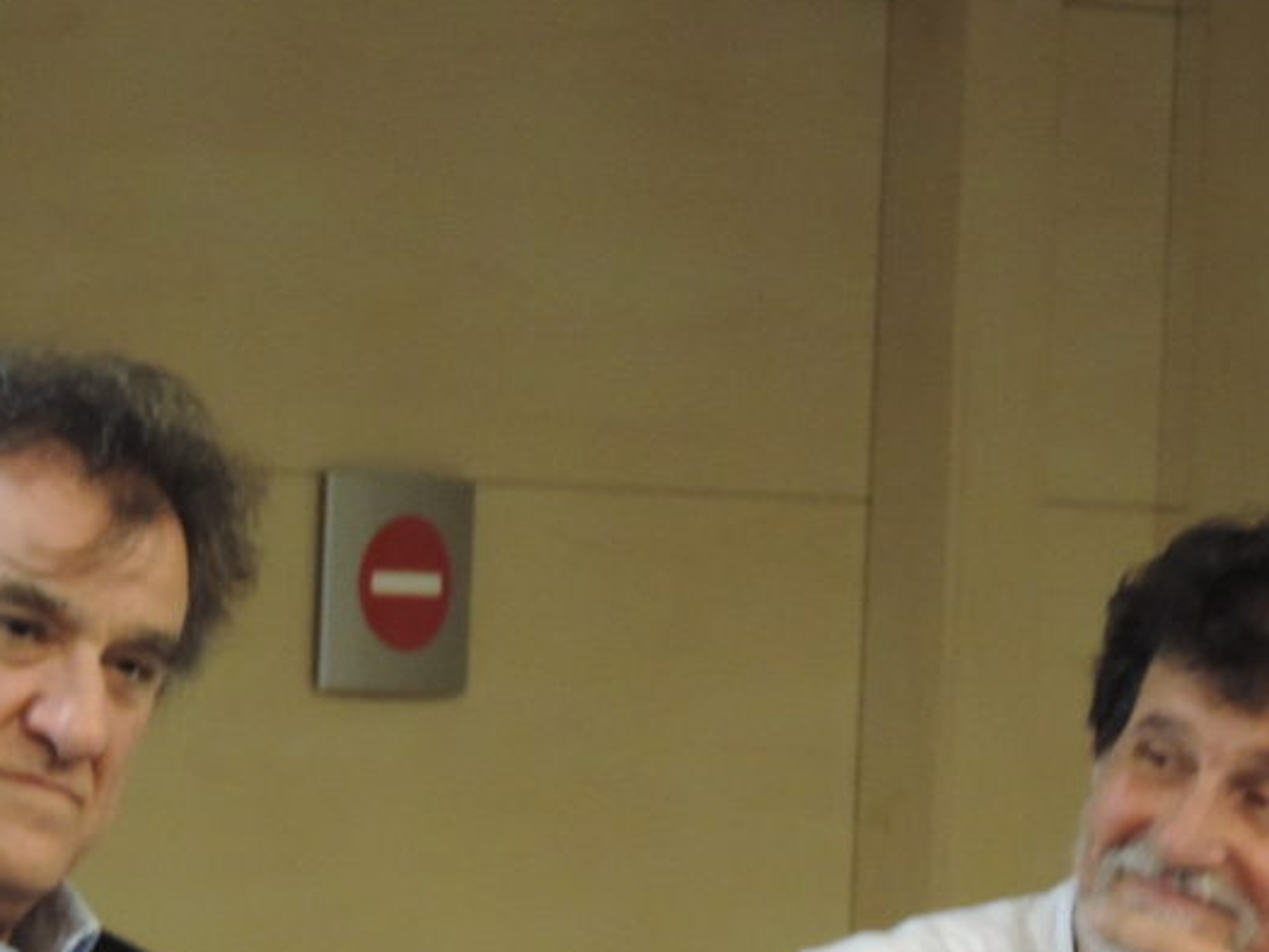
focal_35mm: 361
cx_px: 534
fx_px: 13237
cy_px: 718
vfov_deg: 4.1
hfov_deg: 5.5
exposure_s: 1/15
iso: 800
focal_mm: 33
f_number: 4.6
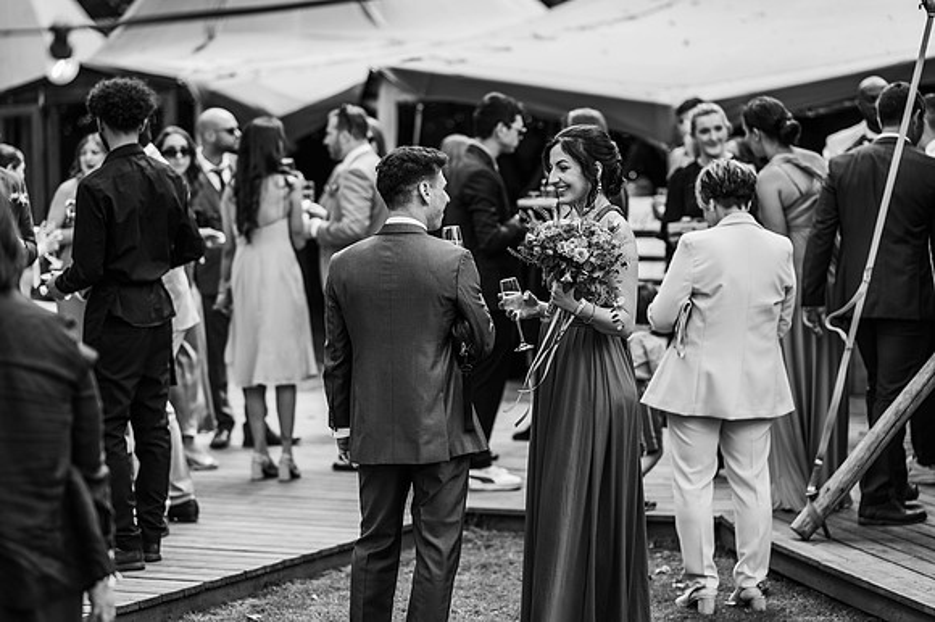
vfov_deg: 16.1
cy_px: 311
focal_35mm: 85
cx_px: 468
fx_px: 2206
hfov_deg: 23.9
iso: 100
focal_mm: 85
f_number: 2.2
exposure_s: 1/1000
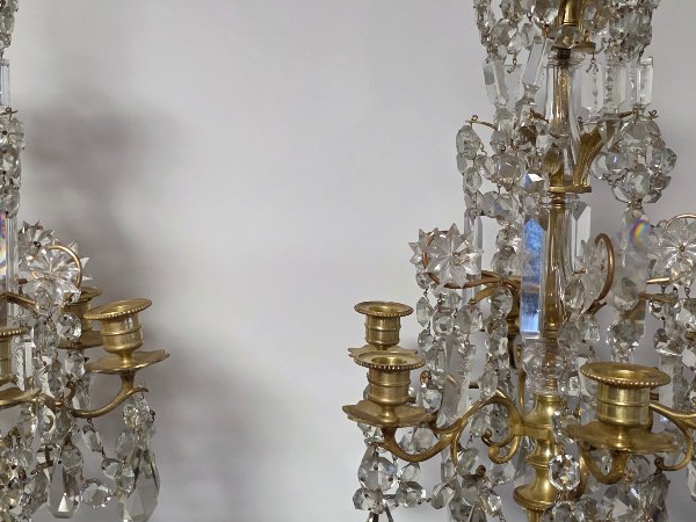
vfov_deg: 31.5
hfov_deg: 40.9
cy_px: 259
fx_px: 925
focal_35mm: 46
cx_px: 256
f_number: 1.7
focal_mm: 6.3
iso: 500
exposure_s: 1/100
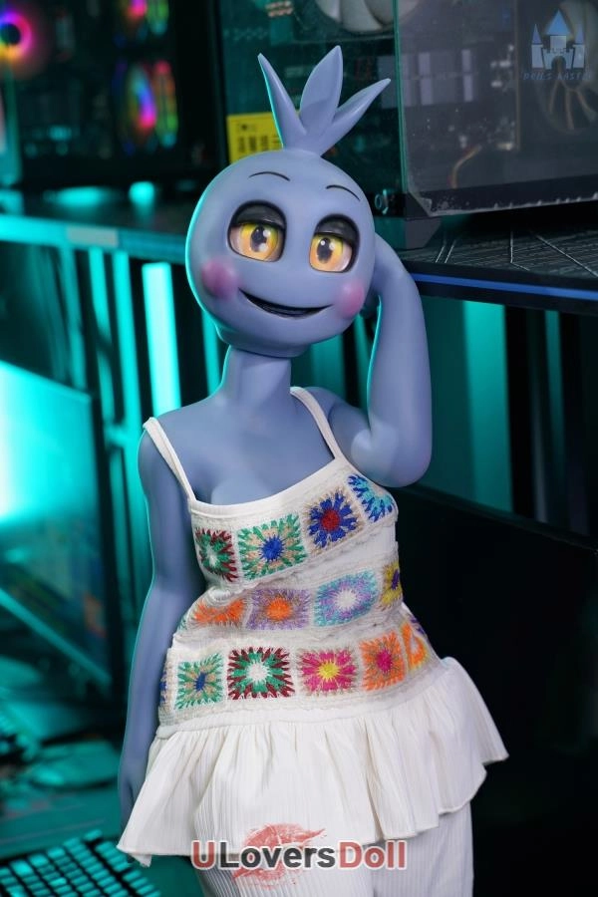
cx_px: 299
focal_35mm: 75
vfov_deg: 27.0
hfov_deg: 18.2
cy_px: 448
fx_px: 1869
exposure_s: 1/50
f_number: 5
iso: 400
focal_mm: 75
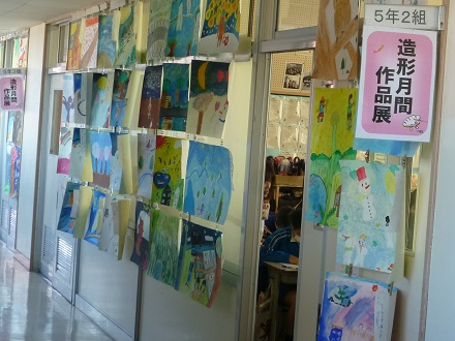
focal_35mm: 88
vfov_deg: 16.8
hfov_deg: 22.2
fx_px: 1157
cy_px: 157
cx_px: 257
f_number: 4.2
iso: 250
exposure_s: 1/50
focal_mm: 11.2
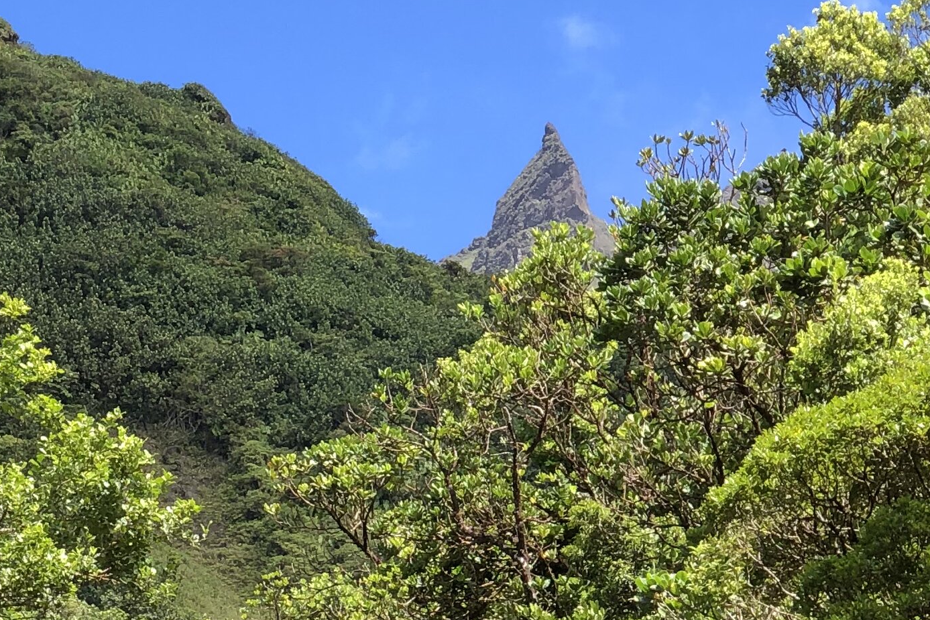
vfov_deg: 8.6
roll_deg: -0.6
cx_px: 139
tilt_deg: +16.4
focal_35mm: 156
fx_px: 4030
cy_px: 880
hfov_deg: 13.1
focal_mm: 6
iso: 16
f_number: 2.4
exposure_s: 1/276
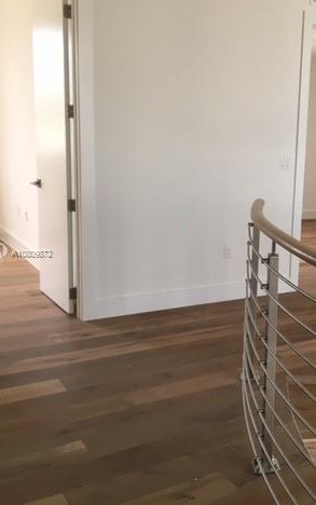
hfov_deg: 28.3
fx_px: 578
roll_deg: -3.9
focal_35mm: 42
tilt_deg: -11.8
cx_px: 330
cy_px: 254
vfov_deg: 47.2
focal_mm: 4.15
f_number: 2.2
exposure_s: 1/30
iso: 64
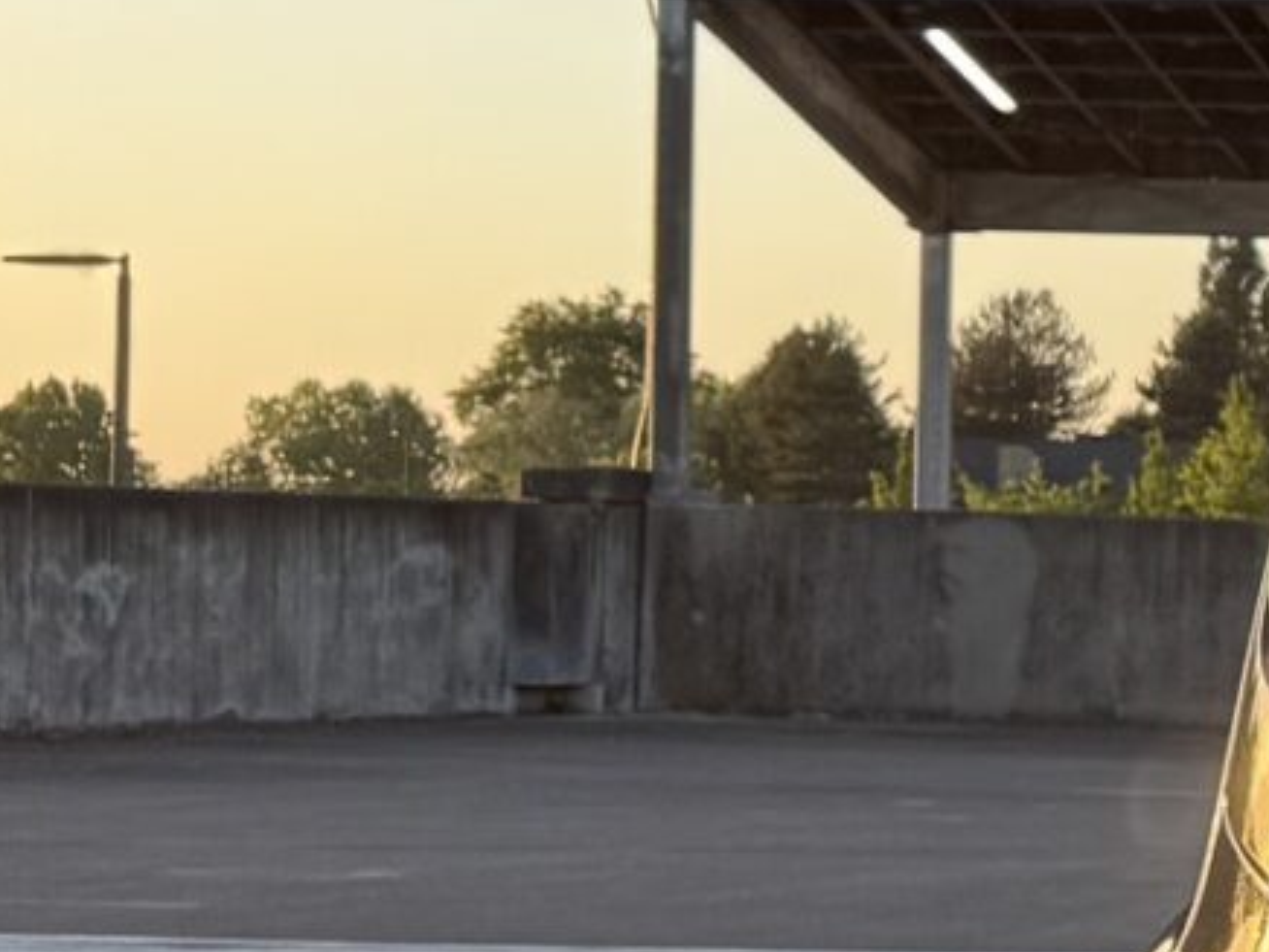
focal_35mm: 141
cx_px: 3152
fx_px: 5169
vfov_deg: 10.5
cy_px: 457
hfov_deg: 11.4
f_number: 1.78
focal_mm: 6.76
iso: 80
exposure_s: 1/868
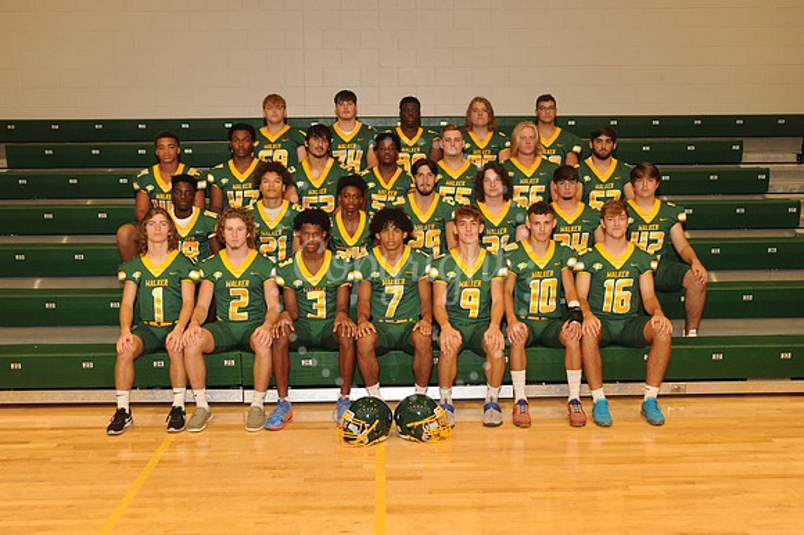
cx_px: 402
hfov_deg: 50.7
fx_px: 848
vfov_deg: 35.0
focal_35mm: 38
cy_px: 268
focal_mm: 38
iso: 1250
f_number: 6.3
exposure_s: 1/60
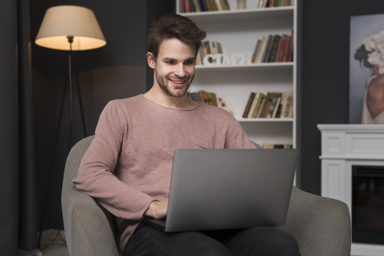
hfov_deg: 39.6
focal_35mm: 50
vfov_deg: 27.0
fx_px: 533
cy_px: 128
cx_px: 192
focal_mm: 50
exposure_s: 1/160
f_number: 3.2
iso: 250
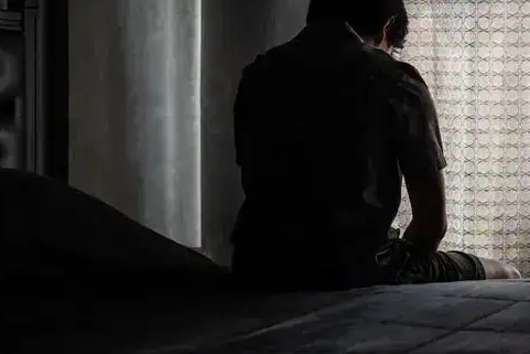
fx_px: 1590
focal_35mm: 108
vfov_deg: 12.6
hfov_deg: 18.8
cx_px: 402
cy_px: 29
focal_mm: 55
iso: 200
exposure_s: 1/30
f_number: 3.2
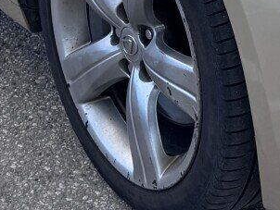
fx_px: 1255
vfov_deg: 9.3
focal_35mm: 155
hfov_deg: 12.6
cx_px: 271
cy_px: -120
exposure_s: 1/1131
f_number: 1.78
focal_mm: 6.76
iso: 80
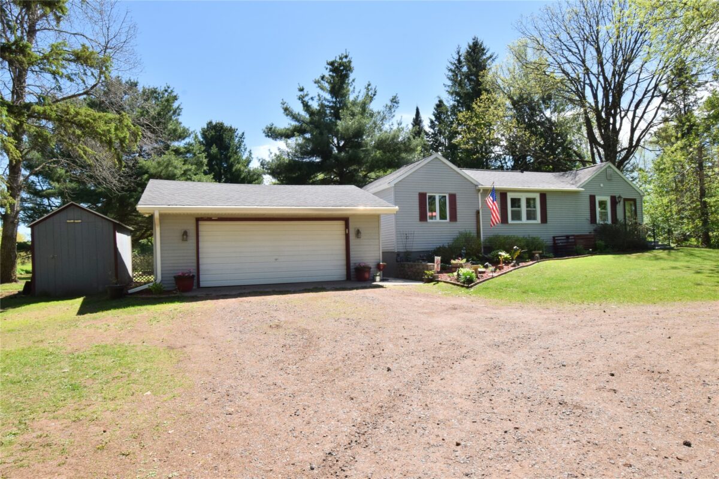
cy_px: 240
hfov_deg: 81.2
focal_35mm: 21
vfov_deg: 59.5
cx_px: 360
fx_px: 419
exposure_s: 1/200
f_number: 18
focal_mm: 14
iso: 320
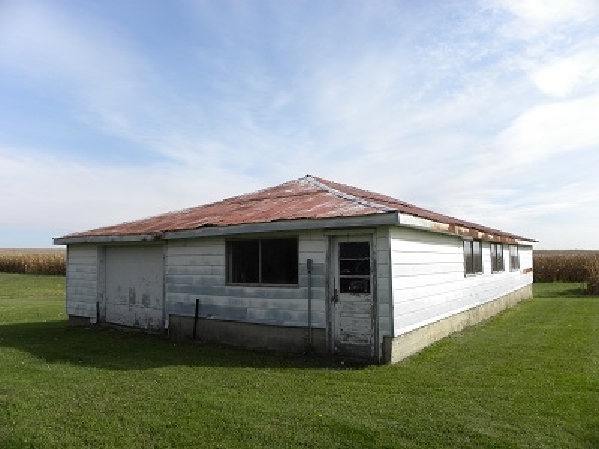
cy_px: 224
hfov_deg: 67.3
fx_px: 450
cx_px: 300
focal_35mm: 26
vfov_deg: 53.1
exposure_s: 1/534
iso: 64
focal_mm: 4.6
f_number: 4
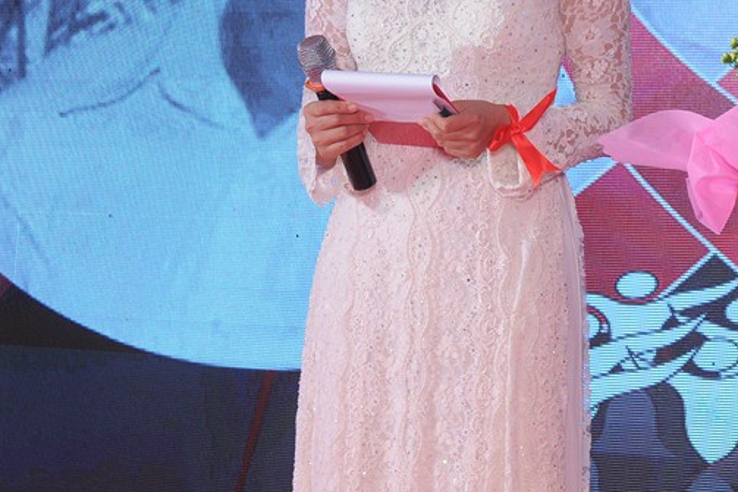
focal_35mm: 179
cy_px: -62
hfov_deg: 11.4
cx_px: 753
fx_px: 3668
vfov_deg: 7.6
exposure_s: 1/200
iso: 500
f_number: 4.5
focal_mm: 52
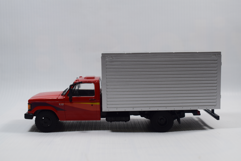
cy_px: 80
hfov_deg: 38.9
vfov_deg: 26.5
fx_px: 341
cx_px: 120
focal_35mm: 51
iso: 400
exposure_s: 1/80
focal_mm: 34
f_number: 8
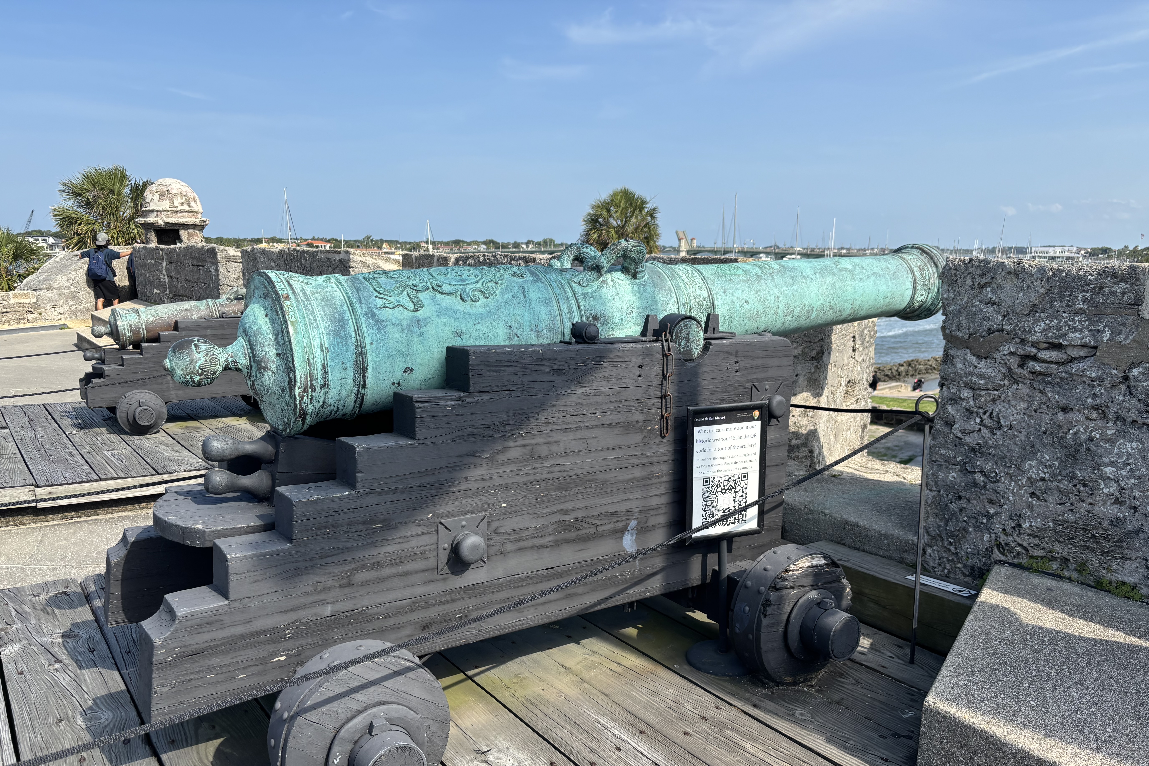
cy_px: 445
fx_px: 894
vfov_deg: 46.2
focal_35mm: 28
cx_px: 569
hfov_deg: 65.5
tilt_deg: -10.5
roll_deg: -2.1
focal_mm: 5.96
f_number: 1.6
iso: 50
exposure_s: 1/2513
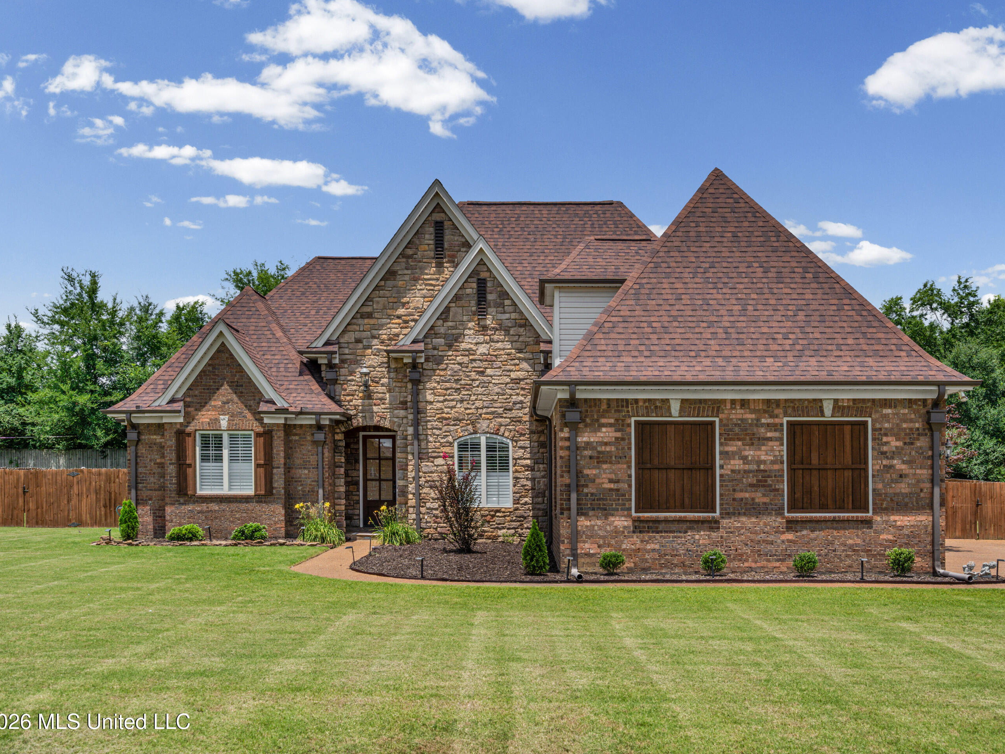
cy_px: 377
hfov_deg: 48.9
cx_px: 534
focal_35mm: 38
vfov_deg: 37.7
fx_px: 1103
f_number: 9.5
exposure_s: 1/500
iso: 800
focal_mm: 35
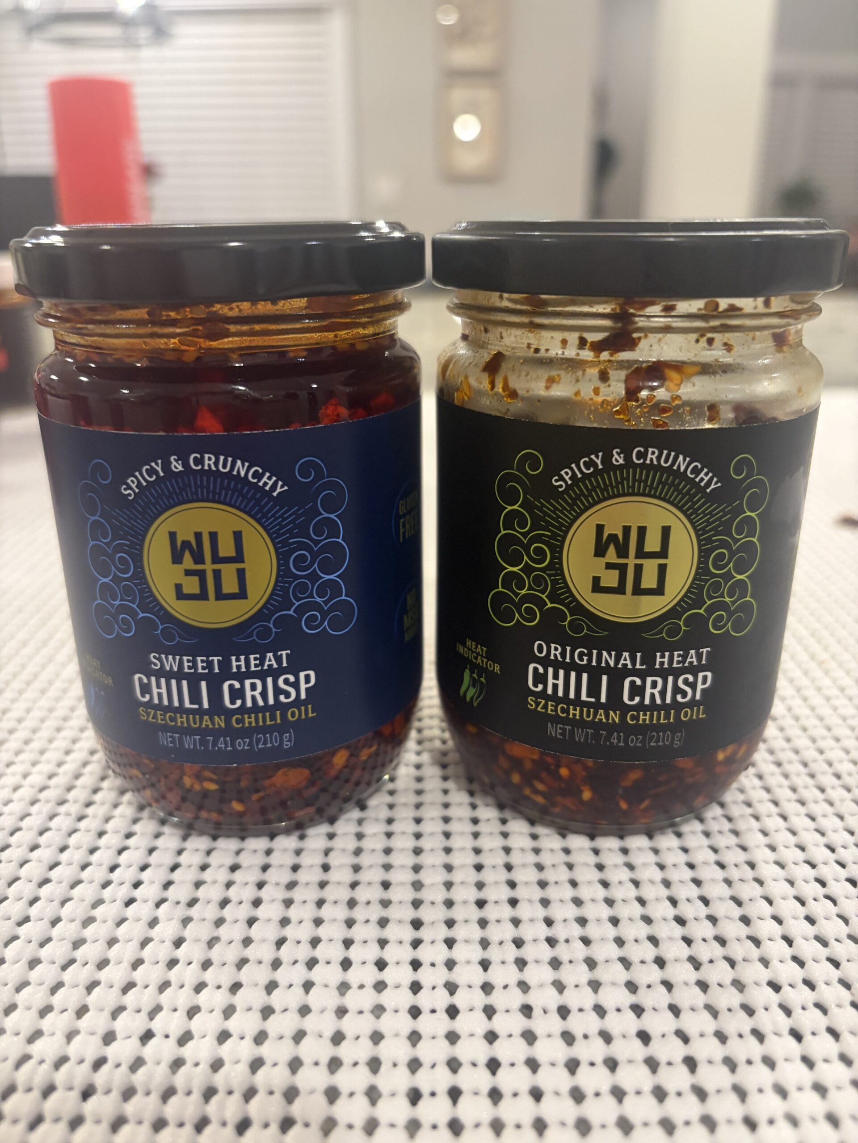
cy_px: 572
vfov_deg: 67.3
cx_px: 429
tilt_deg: -21.1
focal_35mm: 26
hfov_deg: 53.1
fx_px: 859
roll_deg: +0.3
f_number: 1.6
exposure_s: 1/60
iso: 250
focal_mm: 5.96
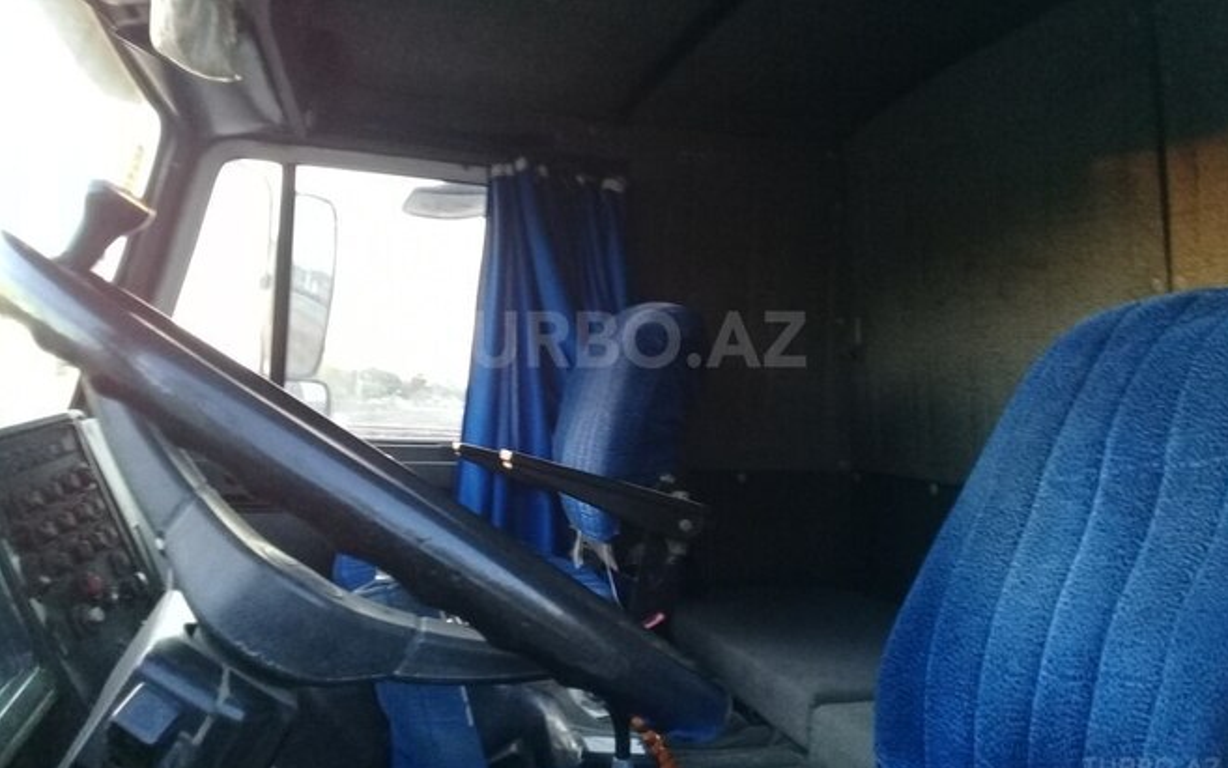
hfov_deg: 58.1
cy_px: 339
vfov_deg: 38.3
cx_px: 615
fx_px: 1105
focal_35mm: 33
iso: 200
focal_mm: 3.3
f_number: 2.2
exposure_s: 1/25
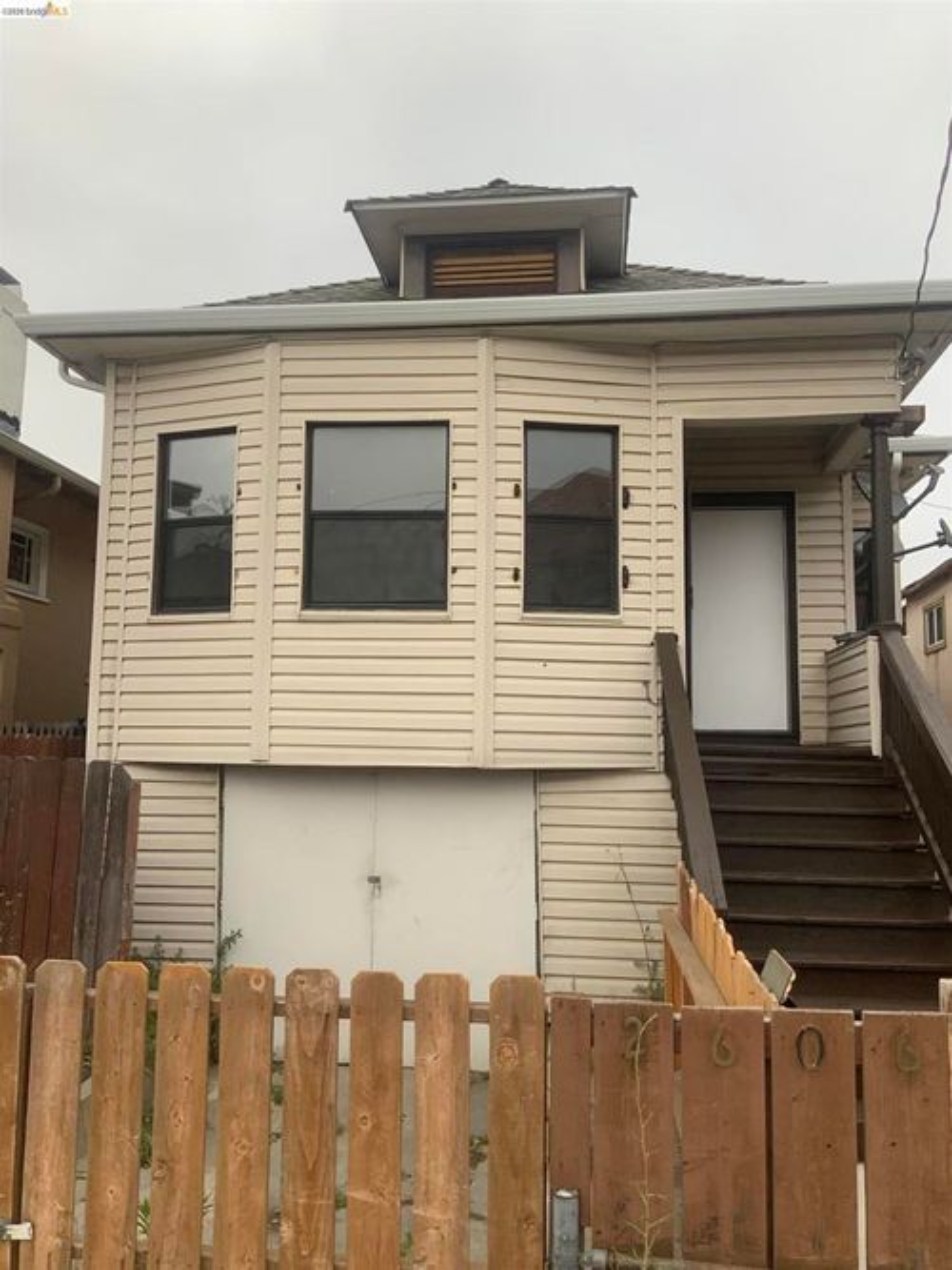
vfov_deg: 61.7
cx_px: 476
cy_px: 635
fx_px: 1064
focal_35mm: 29
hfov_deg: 48.2
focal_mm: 3
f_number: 1.8
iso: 16
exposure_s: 1/318
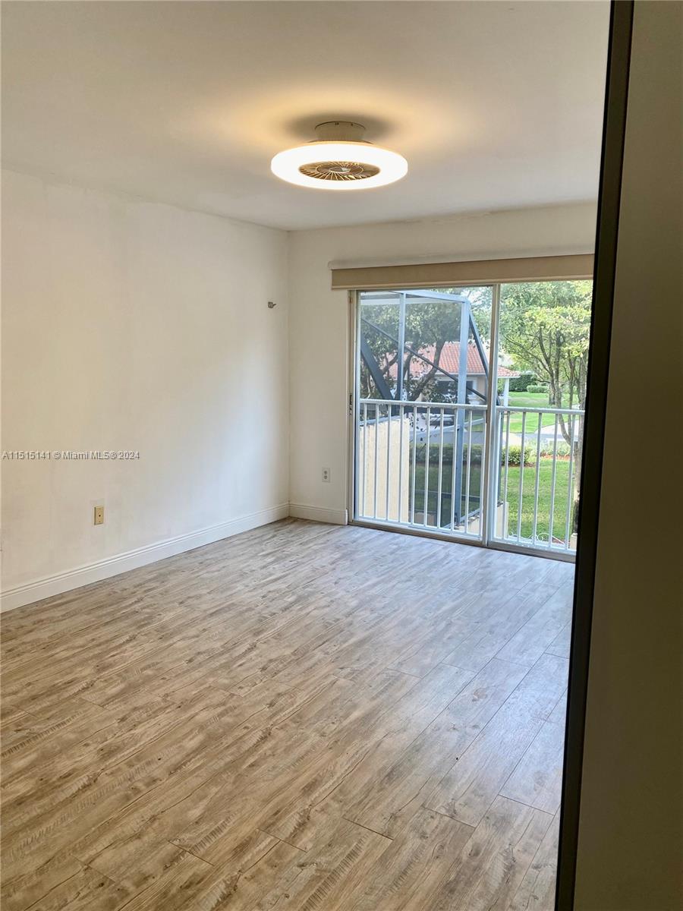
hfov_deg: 53.1
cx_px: 342
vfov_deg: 67.3
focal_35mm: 26
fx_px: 684
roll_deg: +0.1
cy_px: 456
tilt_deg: -6.7
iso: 64
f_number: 1.8
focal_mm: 4.25
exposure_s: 1/136
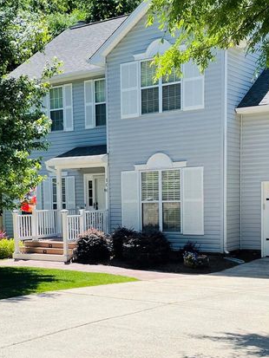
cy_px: 215
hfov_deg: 34.2
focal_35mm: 42
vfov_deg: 44.6
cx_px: 164
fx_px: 435
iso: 32
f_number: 1.6
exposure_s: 1/3509
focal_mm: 4.2
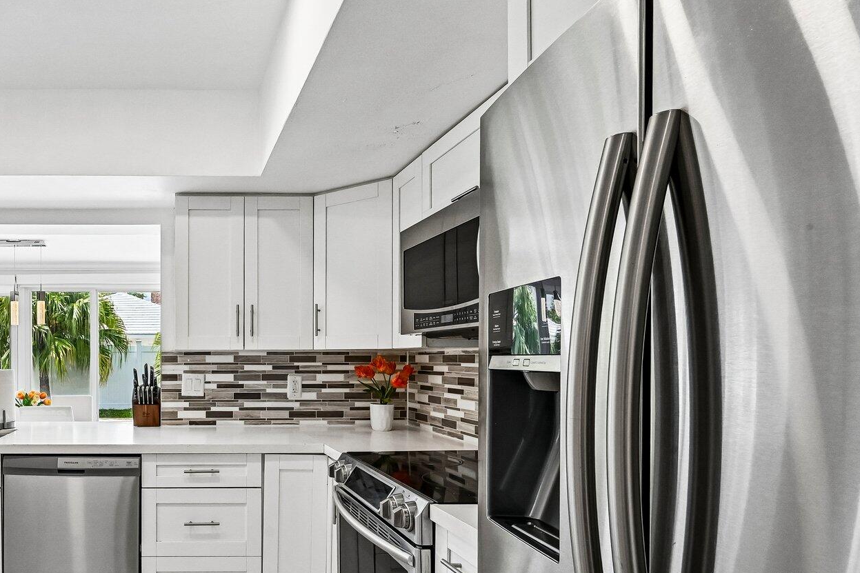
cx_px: 175
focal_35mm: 23
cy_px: 369
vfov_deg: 54.3
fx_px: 549
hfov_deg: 69.0
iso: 2500
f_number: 10
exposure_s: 1/500
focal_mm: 14
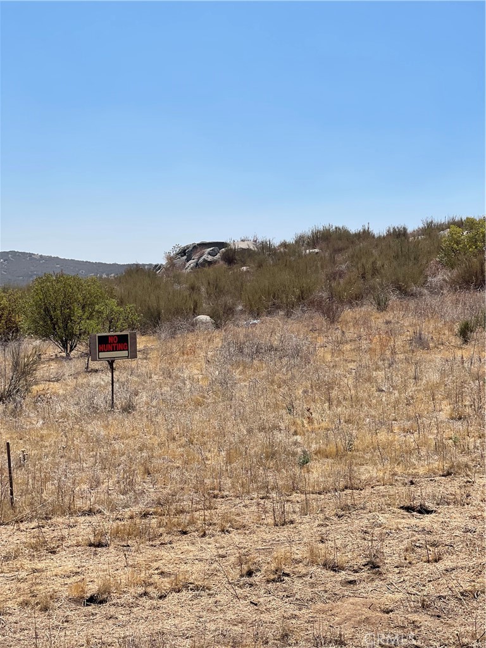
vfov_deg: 30.3
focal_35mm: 64
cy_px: 324
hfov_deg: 22.9
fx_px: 1198
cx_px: 243
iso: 20
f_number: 2.2
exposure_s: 1/1980
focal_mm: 7.5
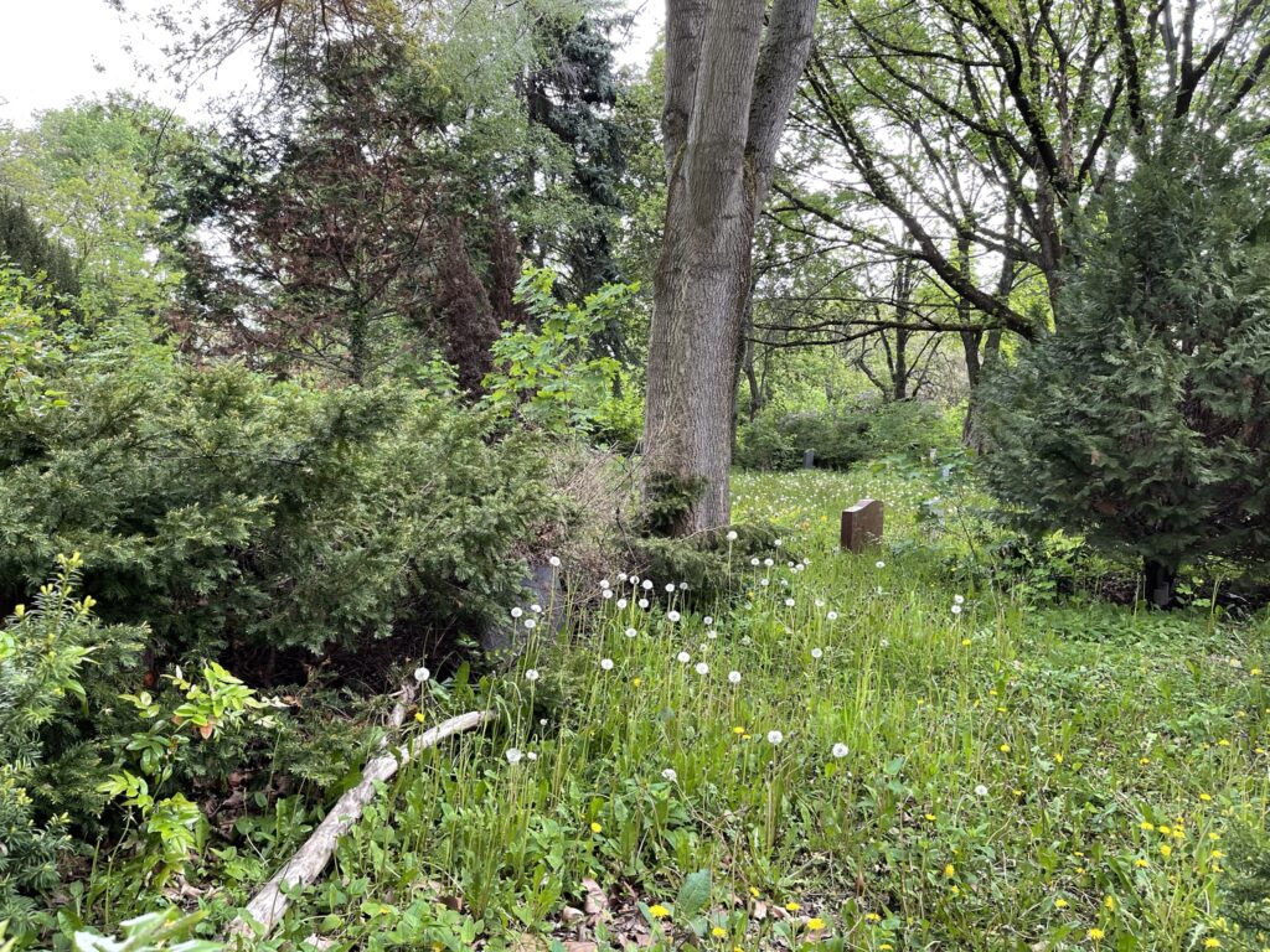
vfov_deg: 53.1
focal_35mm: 26
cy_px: 476
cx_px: 635
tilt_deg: -5.5
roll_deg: -1.8
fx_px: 954
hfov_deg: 67.3
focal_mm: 5.1
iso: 125
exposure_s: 1/106
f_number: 1.6
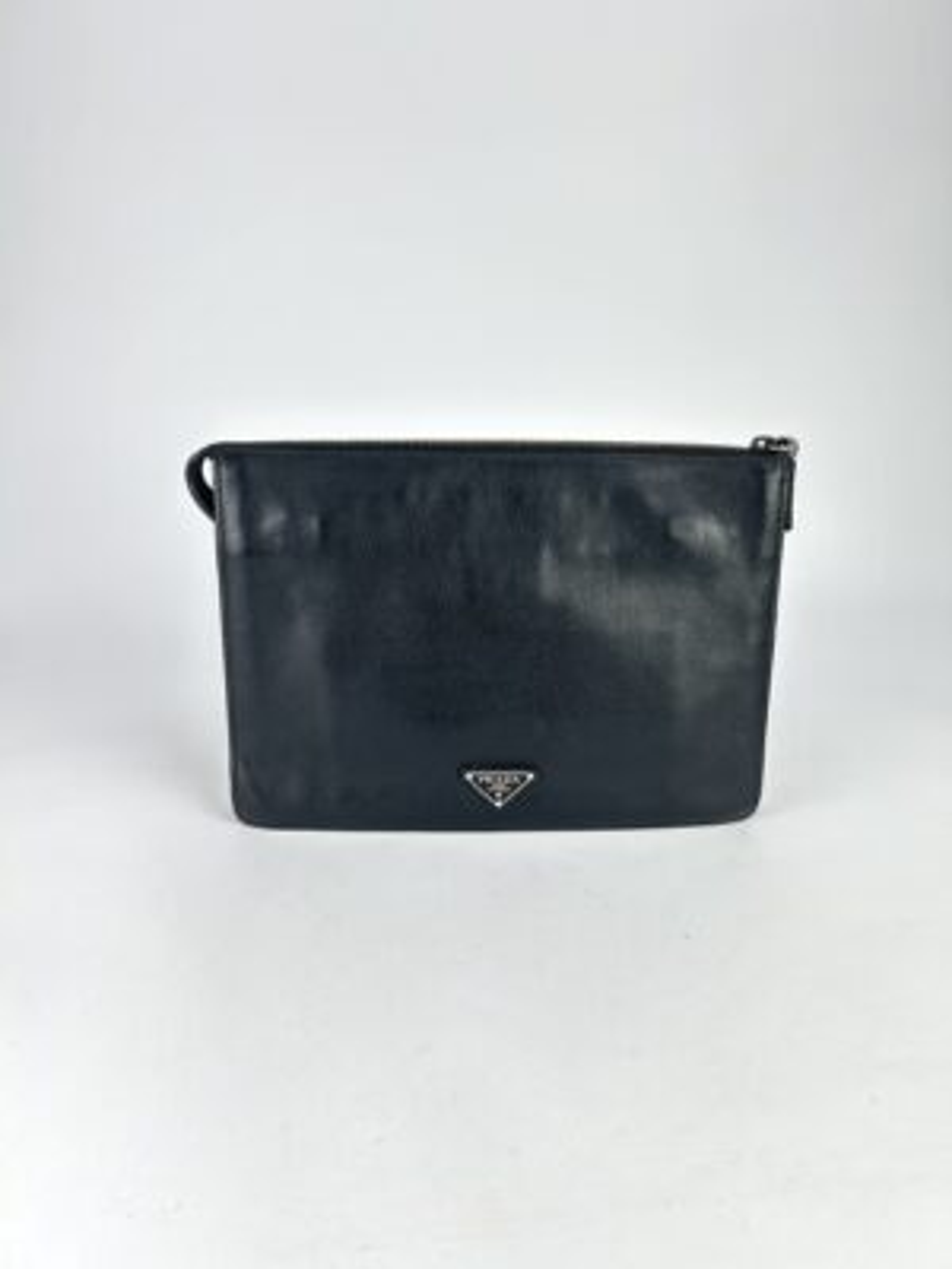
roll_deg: -1.6
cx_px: 476
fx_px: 953
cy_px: 634
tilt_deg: -20.6
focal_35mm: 26
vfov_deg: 67.3
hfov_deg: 53.1
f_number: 1.5
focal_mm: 5.7
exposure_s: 1/186
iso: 40
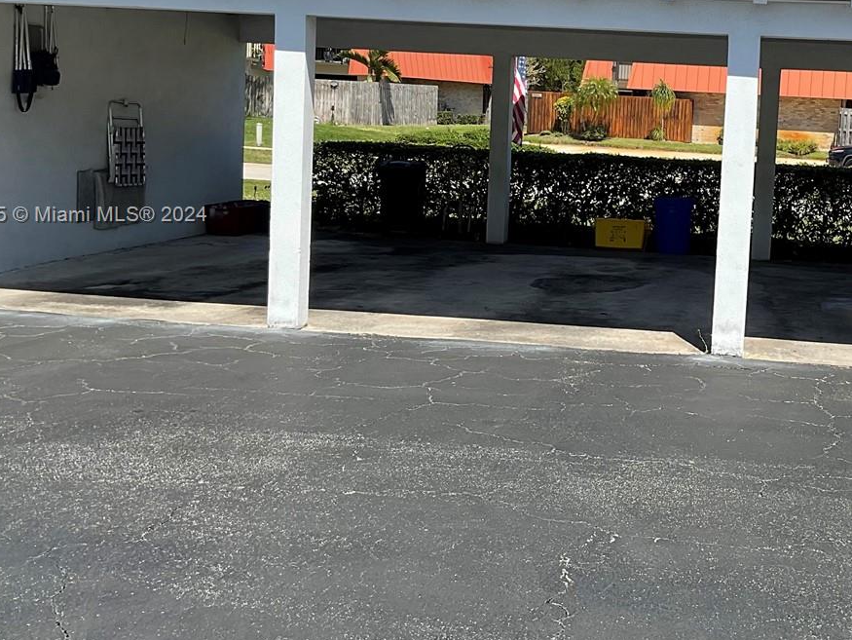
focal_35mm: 53
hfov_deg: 35.1
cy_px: 216
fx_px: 1305
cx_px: 675
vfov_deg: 27.4
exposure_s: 1/1626
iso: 16
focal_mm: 3
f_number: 1.8
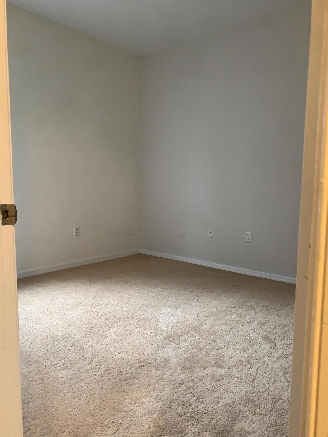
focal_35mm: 26
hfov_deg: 53.1
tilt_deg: -7.0
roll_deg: -0.8
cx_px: 164
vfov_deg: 67.3
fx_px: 328
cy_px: 218
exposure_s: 1/60
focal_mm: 4.25
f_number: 1.8
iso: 250
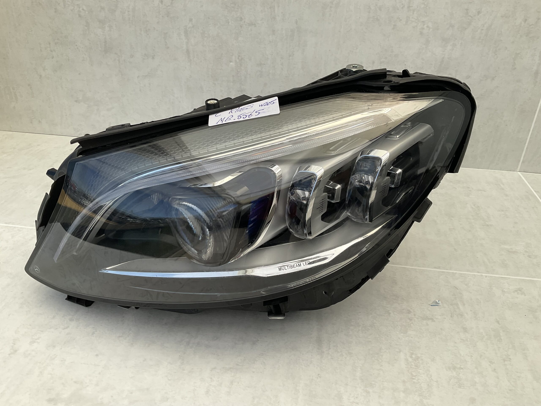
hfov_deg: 61.7
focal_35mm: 29
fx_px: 453
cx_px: 270
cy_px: 203
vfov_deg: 48.2
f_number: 1.8
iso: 16
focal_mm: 3
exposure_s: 1/898
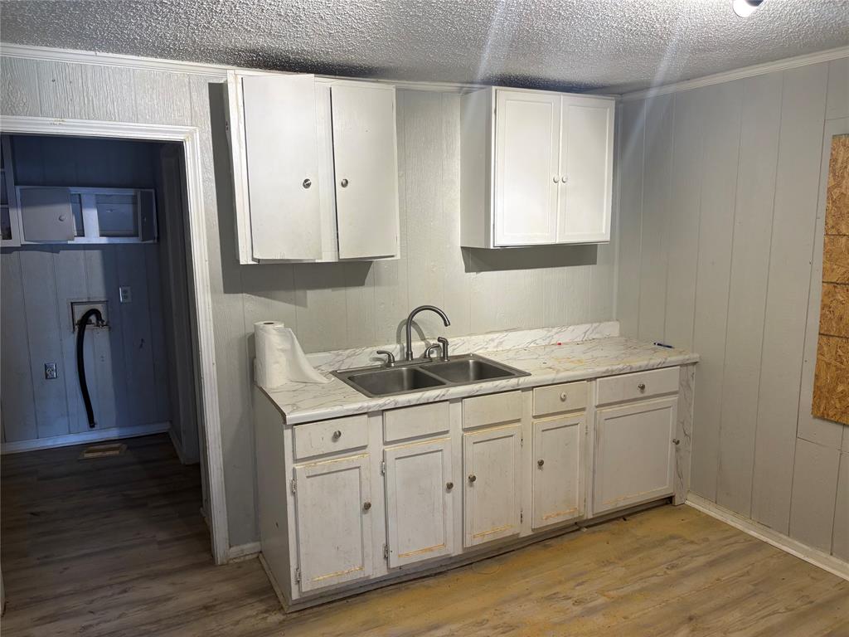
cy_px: 318
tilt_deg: -8.0
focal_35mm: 26
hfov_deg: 67.3
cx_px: 424
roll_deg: +1.1
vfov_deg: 53.1
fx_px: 638
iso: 125
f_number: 1.6
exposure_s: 1/83
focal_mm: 5.96
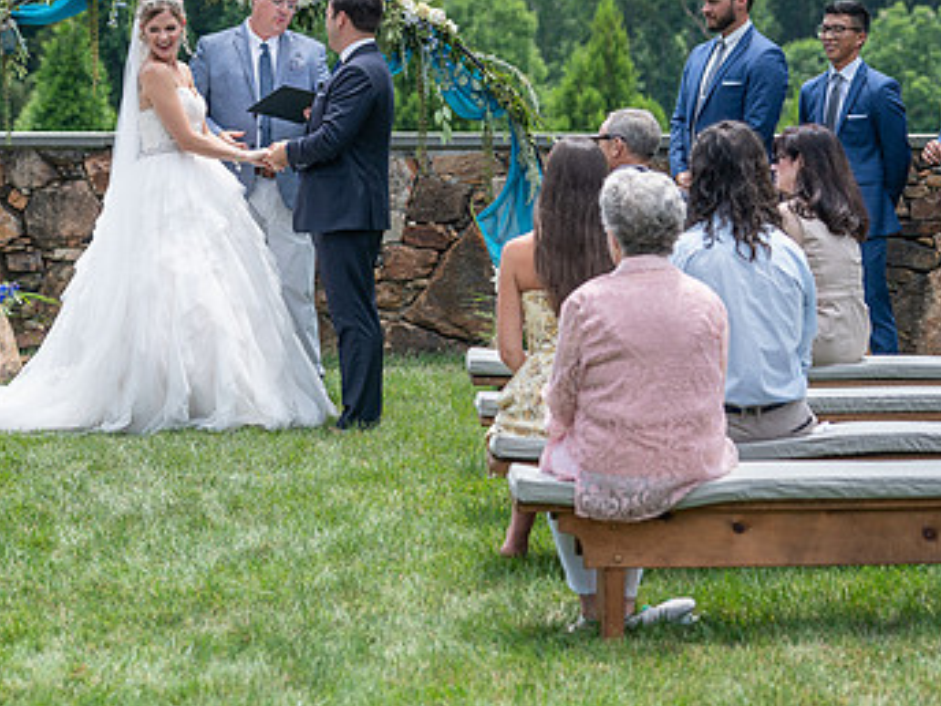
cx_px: 286
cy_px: 256
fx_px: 3452
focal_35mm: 127
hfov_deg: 15.5
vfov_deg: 11.7
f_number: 3.5
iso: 100
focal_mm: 76
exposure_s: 1/640
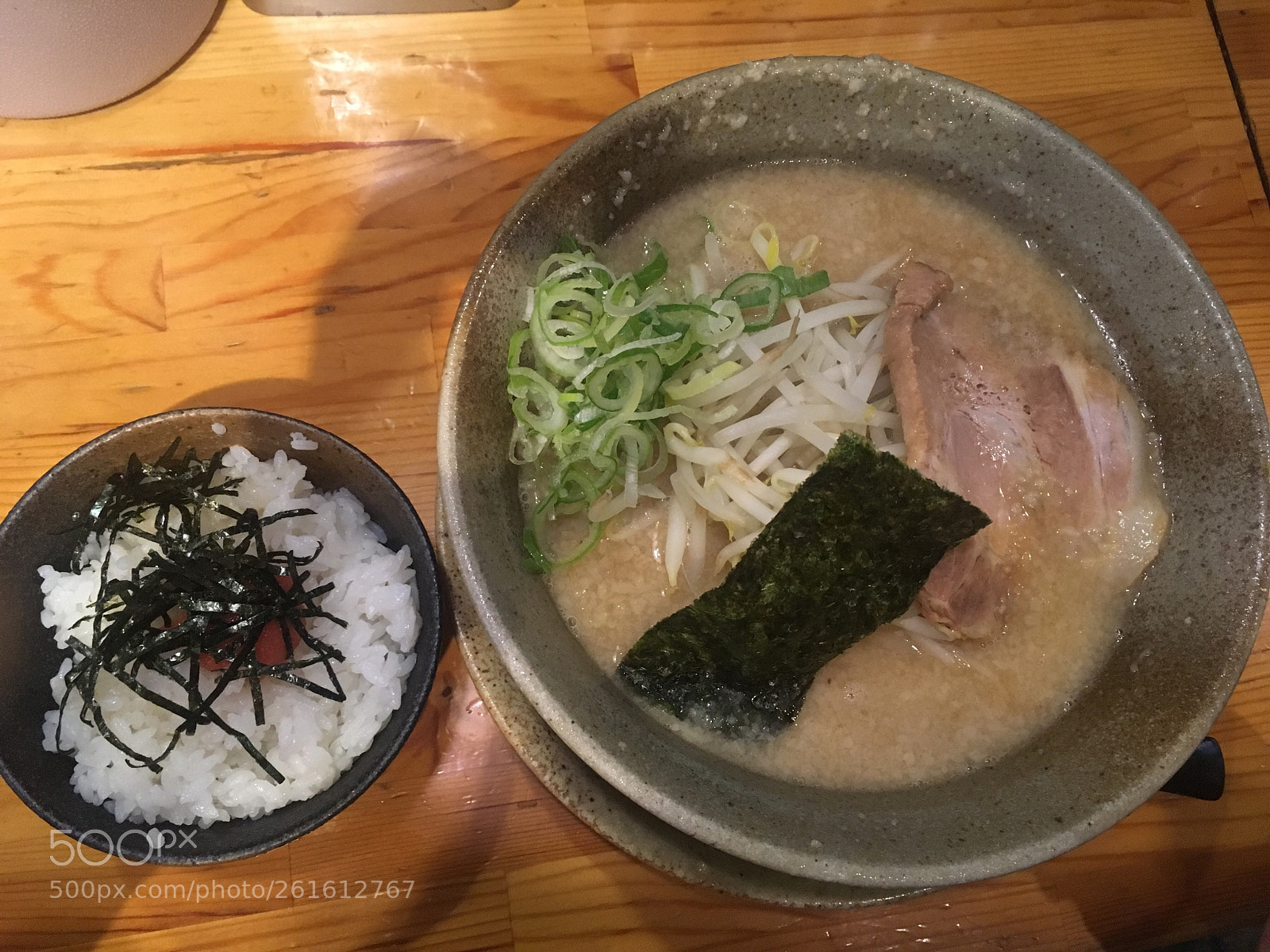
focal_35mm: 29
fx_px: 1064
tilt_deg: -74.9
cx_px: 635
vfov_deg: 48.2
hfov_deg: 61.7
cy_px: 476
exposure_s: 1/25
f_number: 2.2
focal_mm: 4.15
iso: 200
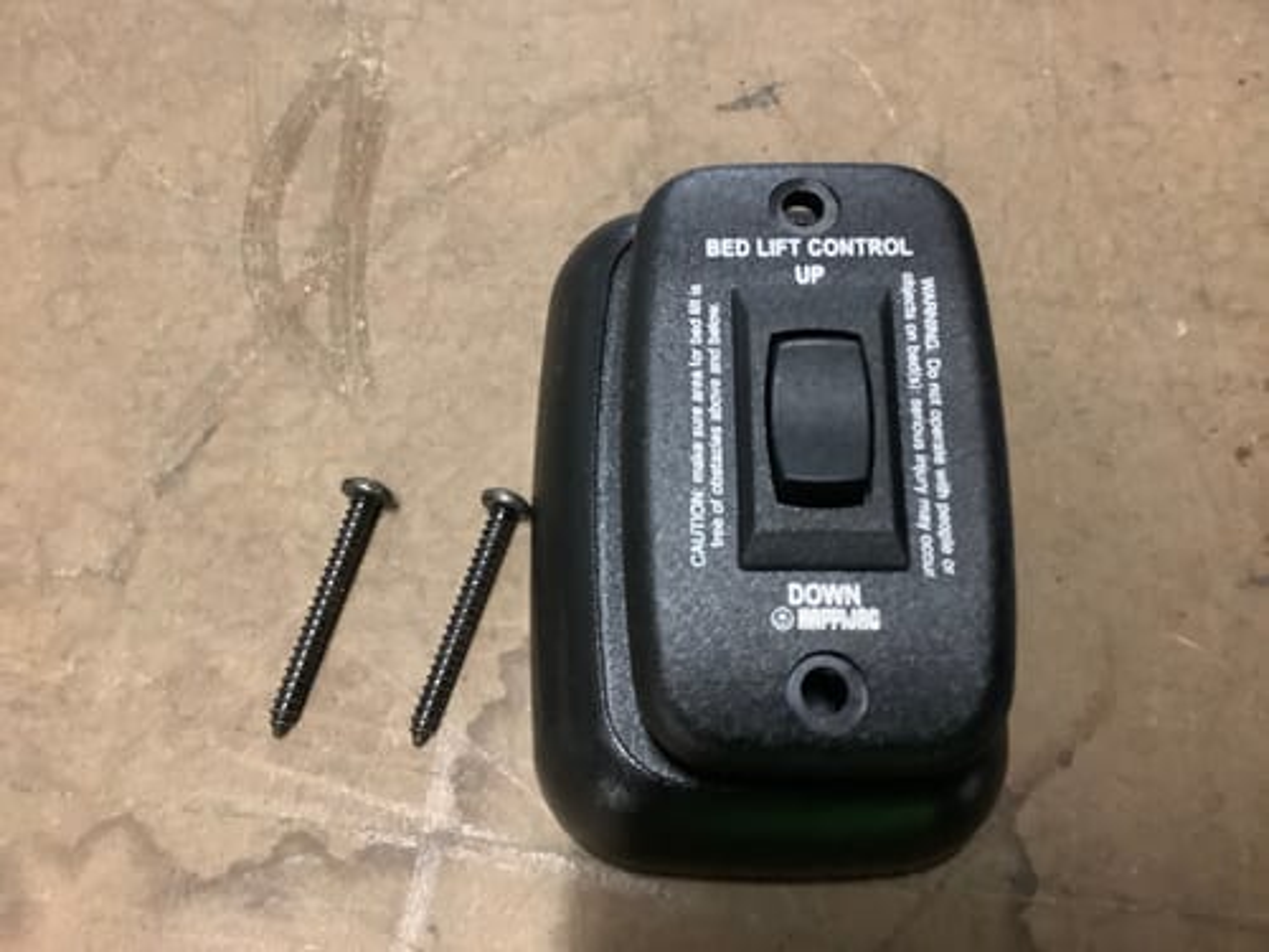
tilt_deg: -67.1
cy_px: 476
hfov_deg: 58.4
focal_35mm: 31
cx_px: 634
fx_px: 1136
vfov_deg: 45.4
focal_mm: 3.3
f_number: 2.4
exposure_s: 1/25
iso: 640
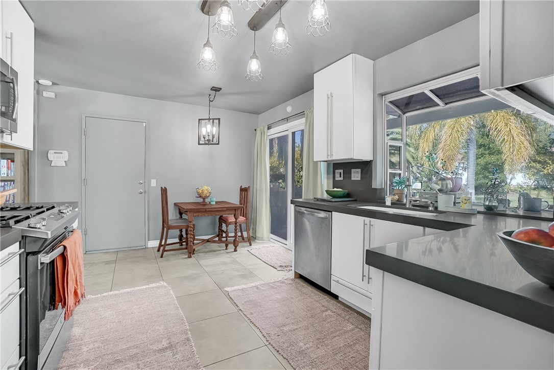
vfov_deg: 77.4
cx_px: 277
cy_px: 185
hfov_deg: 100.4
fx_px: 231
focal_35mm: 15
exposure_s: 1/125
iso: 1000
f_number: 5.6
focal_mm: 10
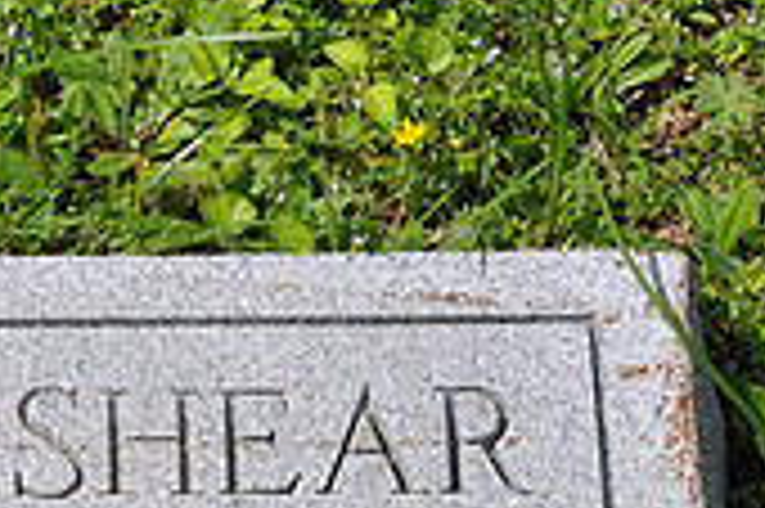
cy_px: 546
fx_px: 5010
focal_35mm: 236
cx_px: -432
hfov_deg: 8.5
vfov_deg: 5.8
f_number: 13
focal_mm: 46
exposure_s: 1/160
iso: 200
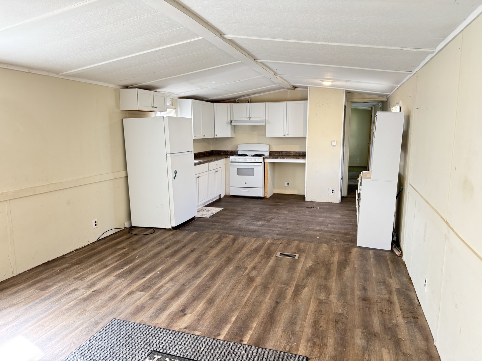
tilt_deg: -8.1
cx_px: 241
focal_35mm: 24
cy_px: 180
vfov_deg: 56.8
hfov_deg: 71.6
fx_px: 334
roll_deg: +0.4
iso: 250
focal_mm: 6.76
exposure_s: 1/60
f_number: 1.78
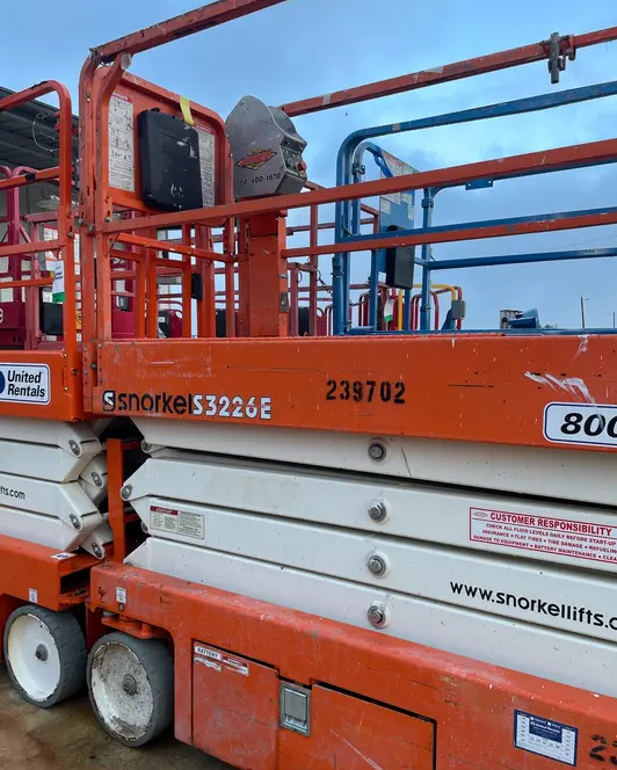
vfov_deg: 62.2
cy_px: 398
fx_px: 639
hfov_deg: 51.6
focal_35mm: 28
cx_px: 311
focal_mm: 4.2
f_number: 1.6
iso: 32
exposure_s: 1/121
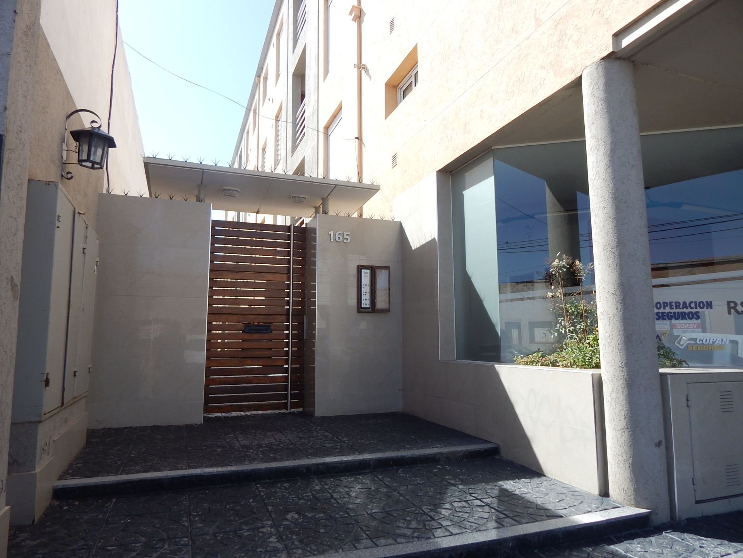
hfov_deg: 76.4
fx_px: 472
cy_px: 279
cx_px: 372
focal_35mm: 22
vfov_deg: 61.1
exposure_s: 1/800
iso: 125
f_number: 3
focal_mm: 4
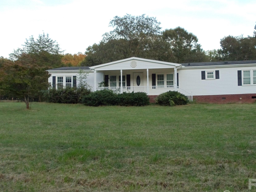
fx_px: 399
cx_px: 141
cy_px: 91
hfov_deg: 35.5
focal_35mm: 54
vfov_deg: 27.0
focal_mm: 6
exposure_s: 1/160
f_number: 3.5
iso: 400
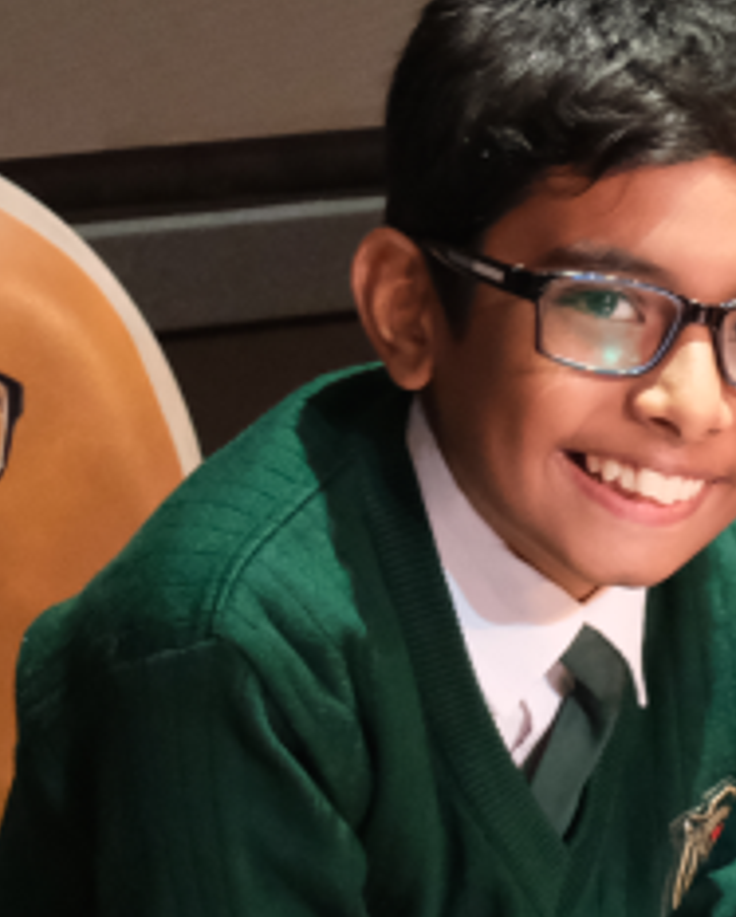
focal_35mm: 169
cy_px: 728
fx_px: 4593
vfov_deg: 11.4
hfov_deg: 9.0
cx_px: 937
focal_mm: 23.5
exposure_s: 1/18
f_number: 4.4
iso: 3200
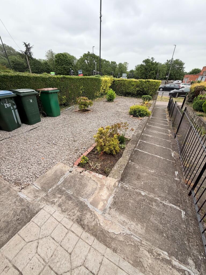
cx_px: 103
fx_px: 111
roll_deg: -2.5
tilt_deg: -29.2
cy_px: 138
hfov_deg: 85.7
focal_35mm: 14
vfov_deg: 102.1
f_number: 2.2
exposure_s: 1/159
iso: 40
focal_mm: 2.22
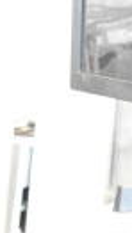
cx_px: 410
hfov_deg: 7.8
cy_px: -81
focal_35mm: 132
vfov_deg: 15.4
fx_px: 819
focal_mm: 18
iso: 4500
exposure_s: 1/30
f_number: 3.5
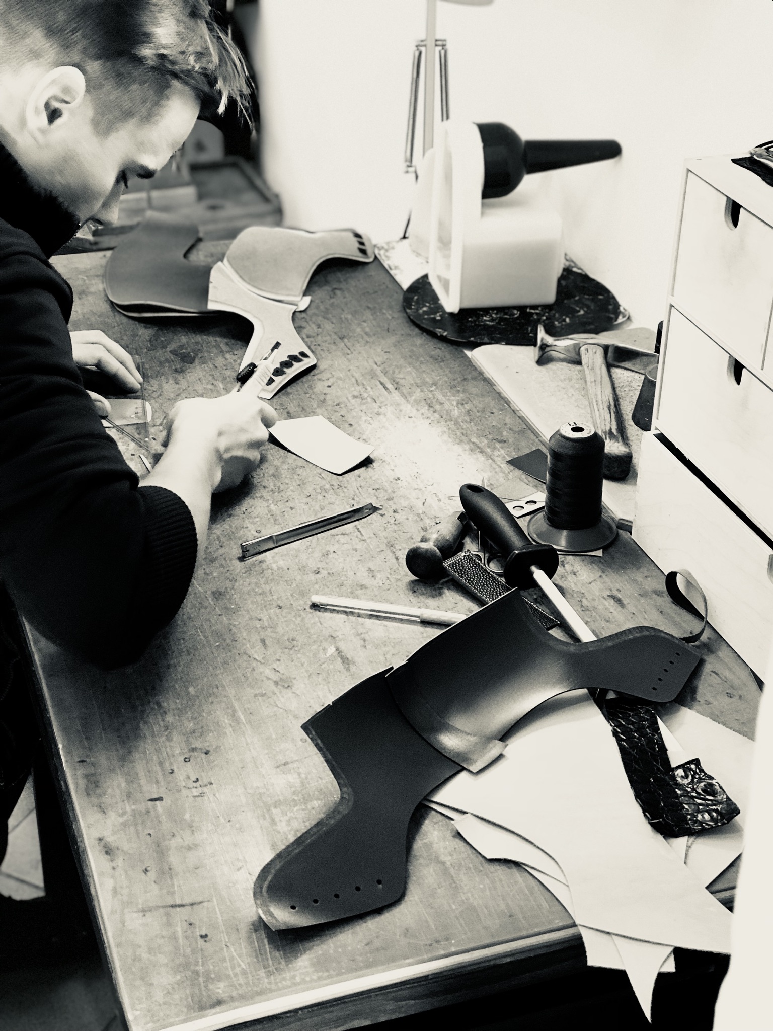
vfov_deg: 33.8
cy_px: 516
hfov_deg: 25.7
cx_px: 386
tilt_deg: -30.1
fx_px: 1697
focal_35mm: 57
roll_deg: -0.4
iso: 125
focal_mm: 6.6
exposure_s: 1/50
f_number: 2.8
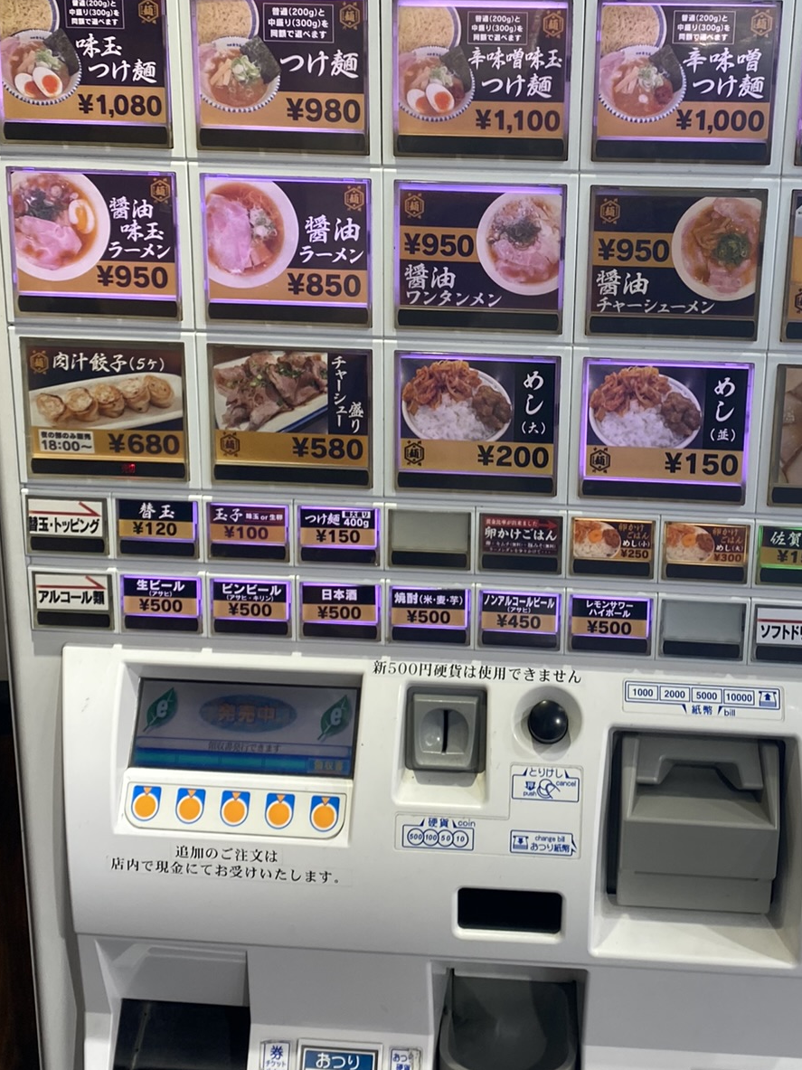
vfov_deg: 41.7
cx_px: 486
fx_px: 1390
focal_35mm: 45
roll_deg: +0.1
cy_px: 379
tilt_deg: -10.0
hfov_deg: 32.1
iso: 80
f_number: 1.8
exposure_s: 1/120
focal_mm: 4.25
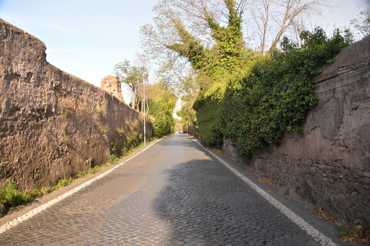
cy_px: 123
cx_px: 185
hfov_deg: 65.5
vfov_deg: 46.4
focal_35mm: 28
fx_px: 288
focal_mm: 28
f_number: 4
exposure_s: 1/1000
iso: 720
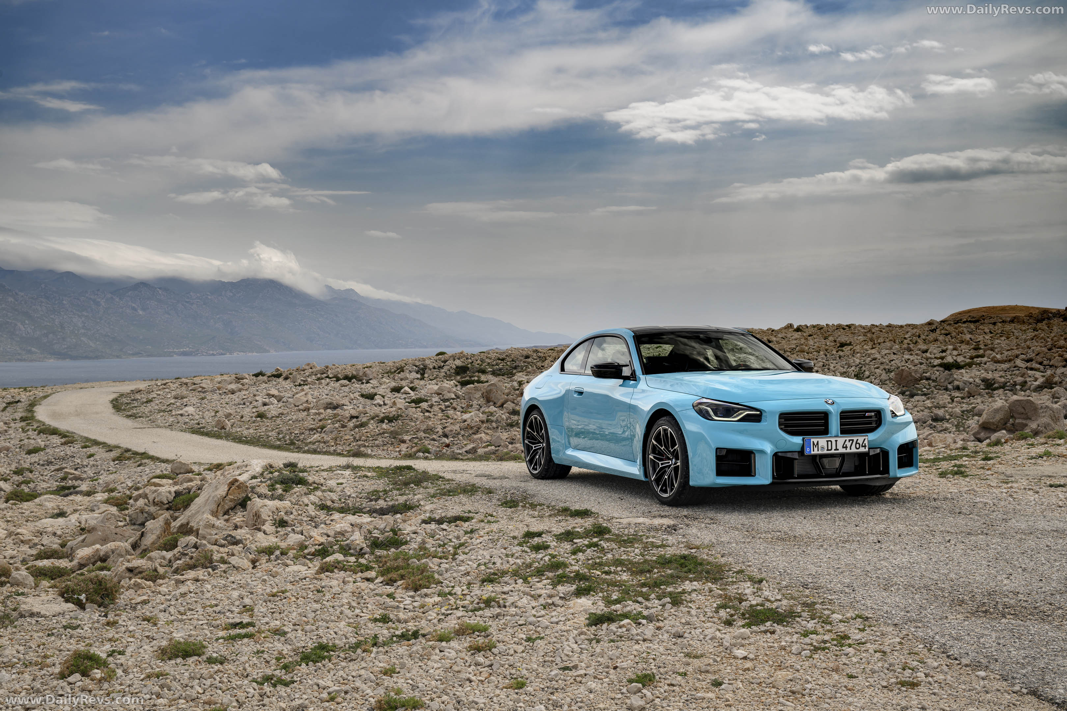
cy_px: 356
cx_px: 534
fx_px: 1245
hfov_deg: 46.4
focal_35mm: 42
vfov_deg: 31.9
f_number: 9
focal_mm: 42
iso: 32
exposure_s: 1/60
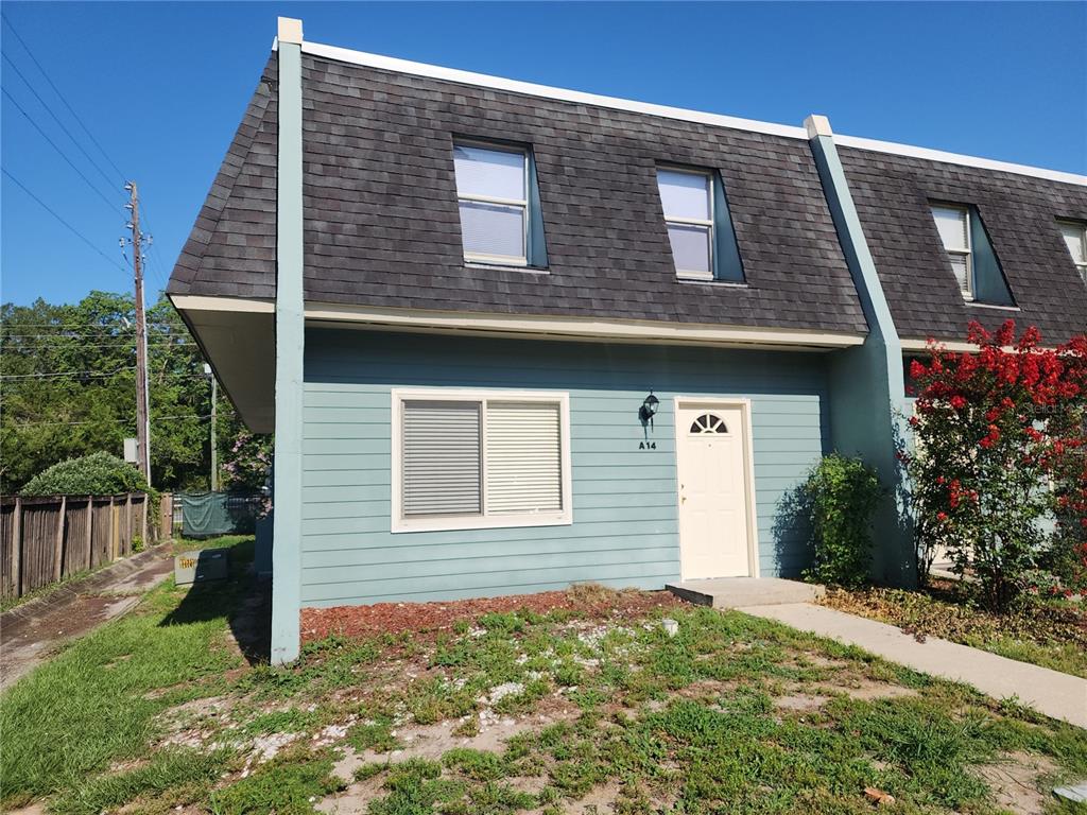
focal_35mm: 23
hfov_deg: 73.9
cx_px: 544
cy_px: 408
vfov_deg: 58.9
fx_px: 722
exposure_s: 1/1681
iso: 12
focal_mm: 6.4
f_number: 1.8
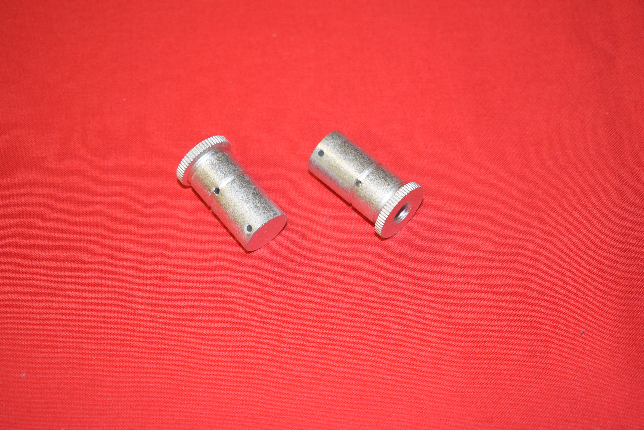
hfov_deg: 35.0
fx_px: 1020
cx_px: 322
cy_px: 215
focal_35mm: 57
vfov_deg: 23.8
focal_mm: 38
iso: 800
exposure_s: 1/60
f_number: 5
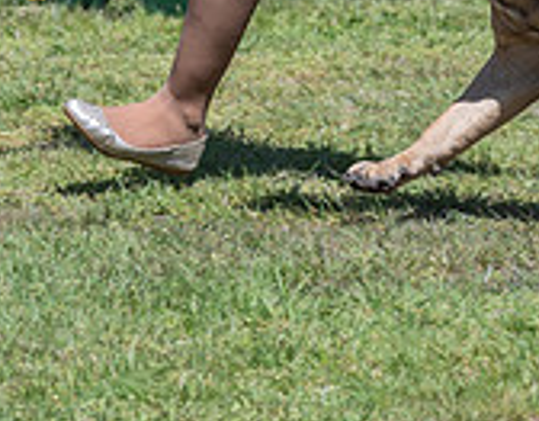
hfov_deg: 2.8
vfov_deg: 2.2
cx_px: 394
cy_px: -240
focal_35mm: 695
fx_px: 10978
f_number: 6.3
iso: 125
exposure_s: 1/640
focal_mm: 168
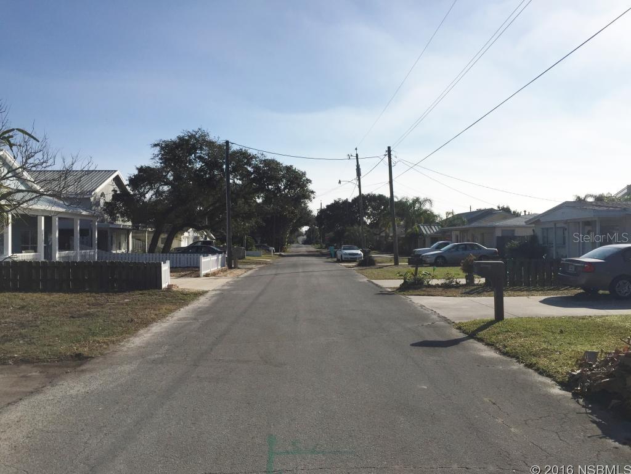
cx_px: 316
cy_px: 237
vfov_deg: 48.2
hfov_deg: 61.7
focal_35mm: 29
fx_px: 529
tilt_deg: +0.9
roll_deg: -0.3
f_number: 2.2
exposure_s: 1/6623
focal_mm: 4.15
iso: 32
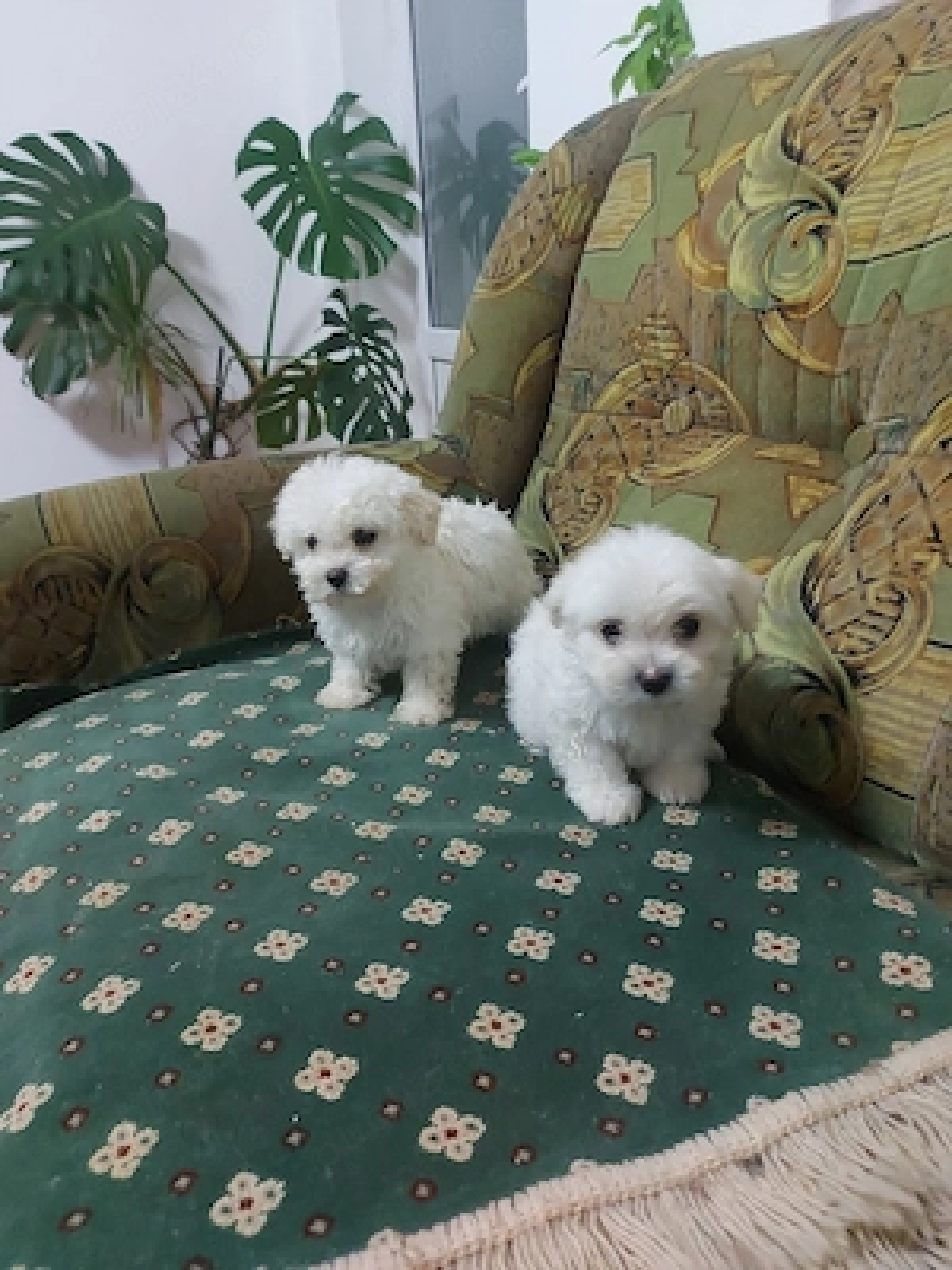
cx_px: 476
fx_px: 880
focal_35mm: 24
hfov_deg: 56.8
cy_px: 635
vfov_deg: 71.6
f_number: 1.8
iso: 320
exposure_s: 1/25
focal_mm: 5.23
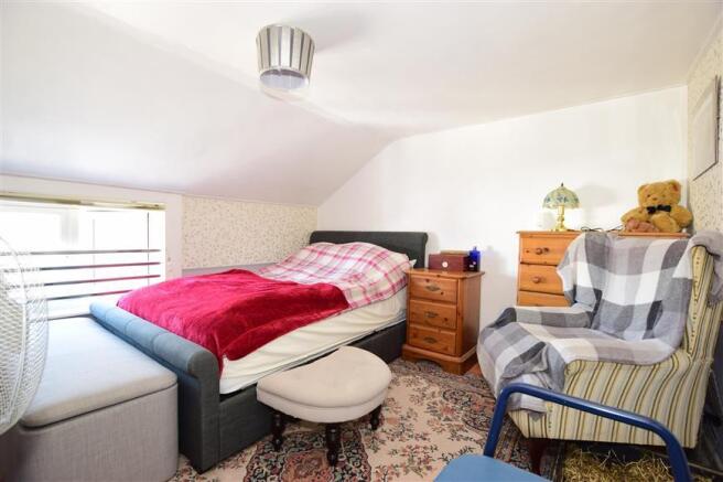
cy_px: 241
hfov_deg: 100.4
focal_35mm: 15
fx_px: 301
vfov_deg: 77.3
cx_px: 362
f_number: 5
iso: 200
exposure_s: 1/6
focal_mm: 10
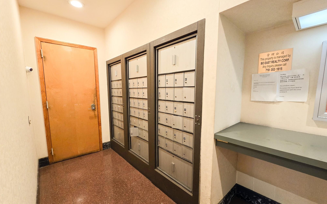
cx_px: 165
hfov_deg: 105.3
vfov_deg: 78.6
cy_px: 106
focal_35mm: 14
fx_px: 125
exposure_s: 1/60
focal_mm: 2.2
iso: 320
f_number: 2.2
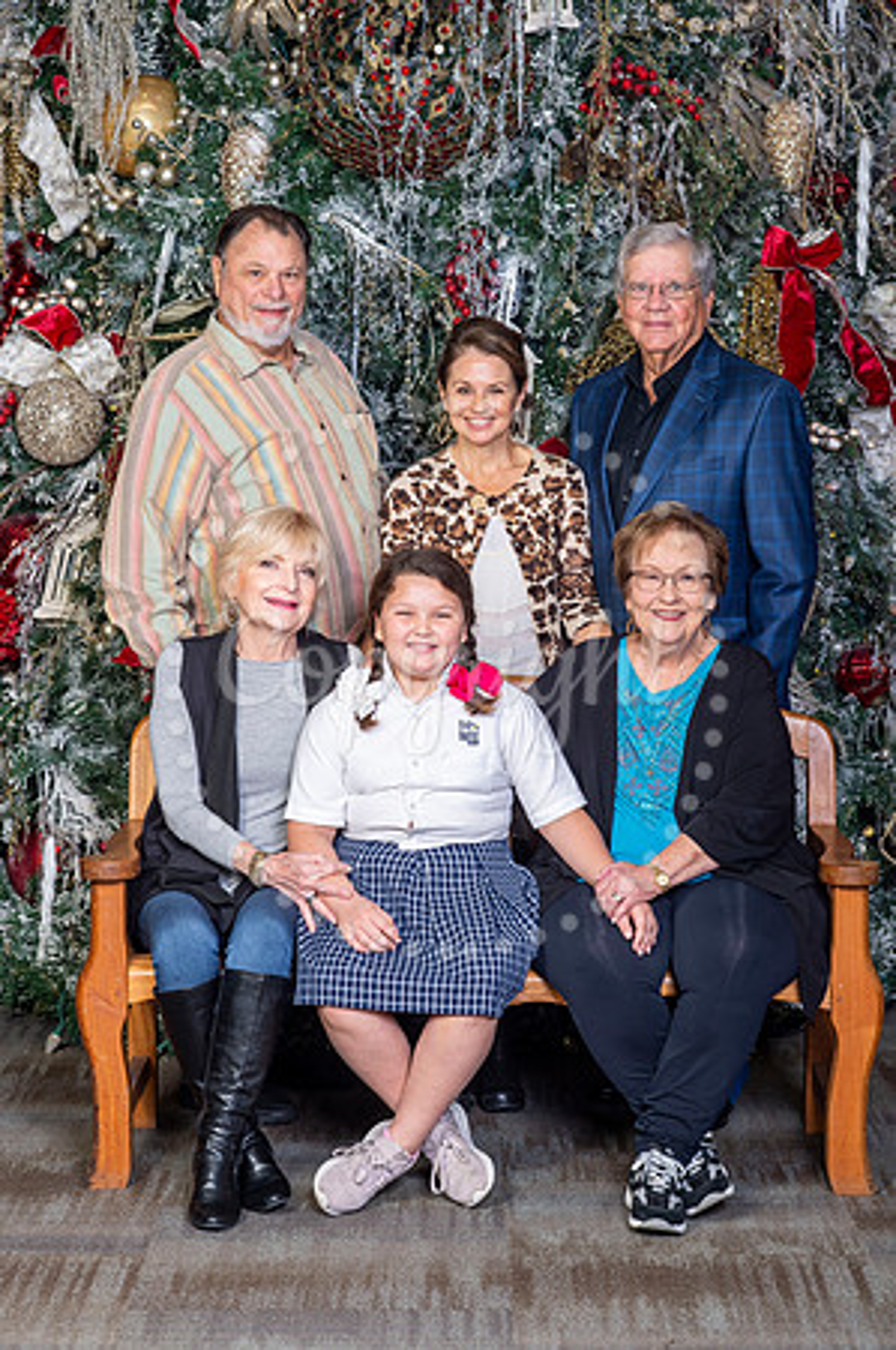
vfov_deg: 23.9
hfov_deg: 16.0
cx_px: 448
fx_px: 3180
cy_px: 675
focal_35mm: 85
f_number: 8
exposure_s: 1/125
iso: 400
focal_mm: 85
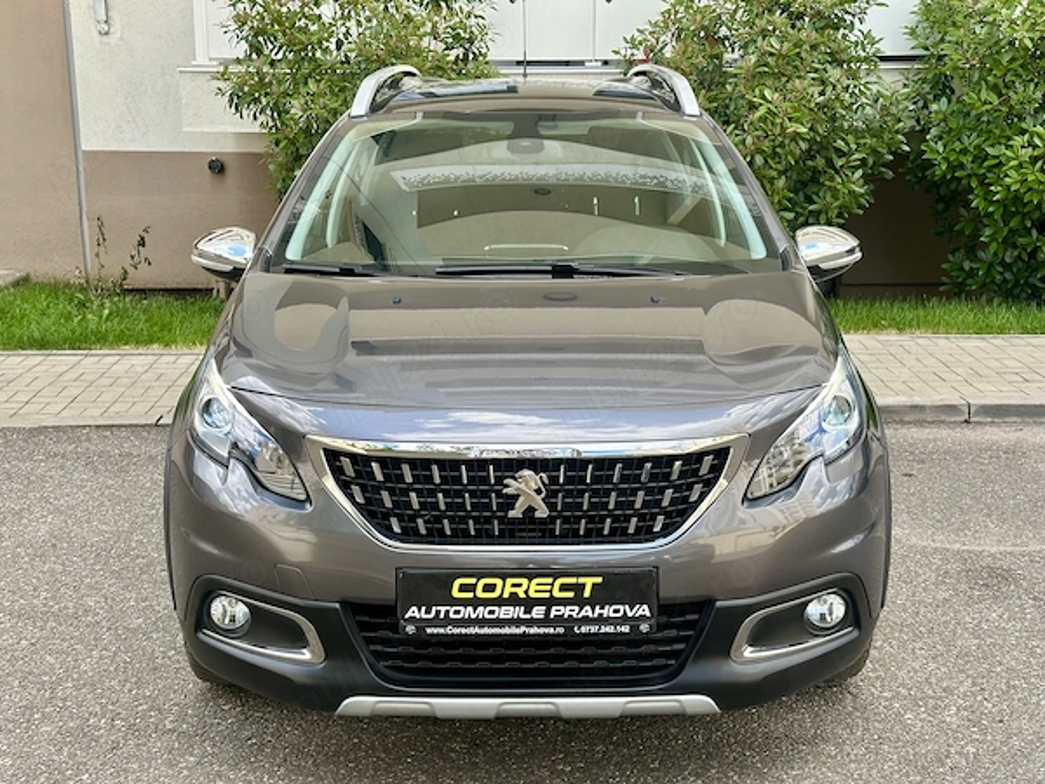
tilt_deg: -13.0
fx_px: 1449
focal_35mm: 48
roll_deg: -0.4
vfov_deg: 30.3
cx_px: 522
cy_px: 392
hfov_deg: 39.7
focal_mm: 6.86
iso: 64
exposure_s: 1/681
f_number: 1.78
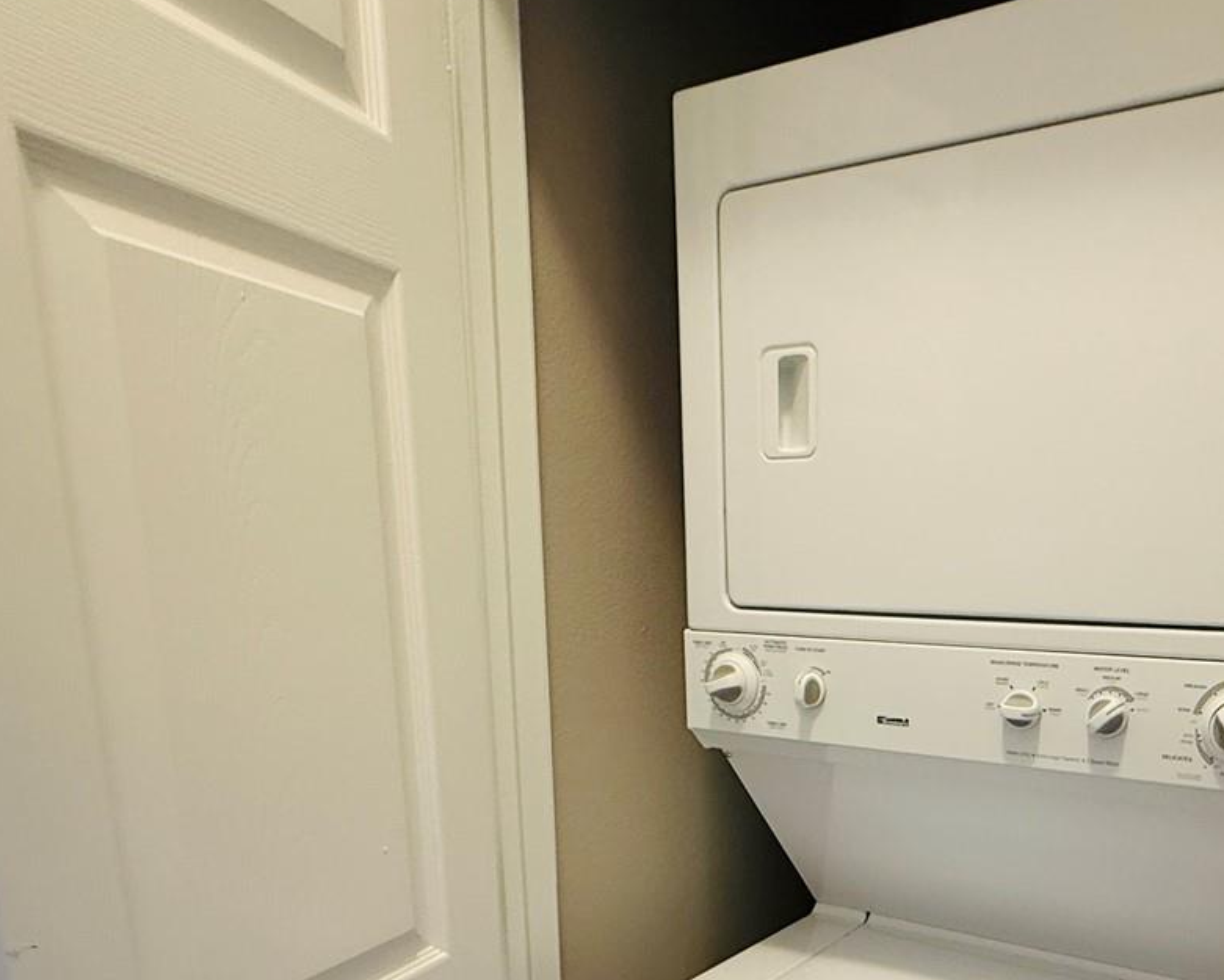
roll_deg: -1.5
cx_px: 868
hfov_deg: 59.9
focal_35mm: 28
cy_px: 792
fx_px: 1014
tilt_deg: -11.6
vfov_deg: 48.5
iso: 400
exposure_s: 1/60
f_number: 2.2
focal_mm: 2.22
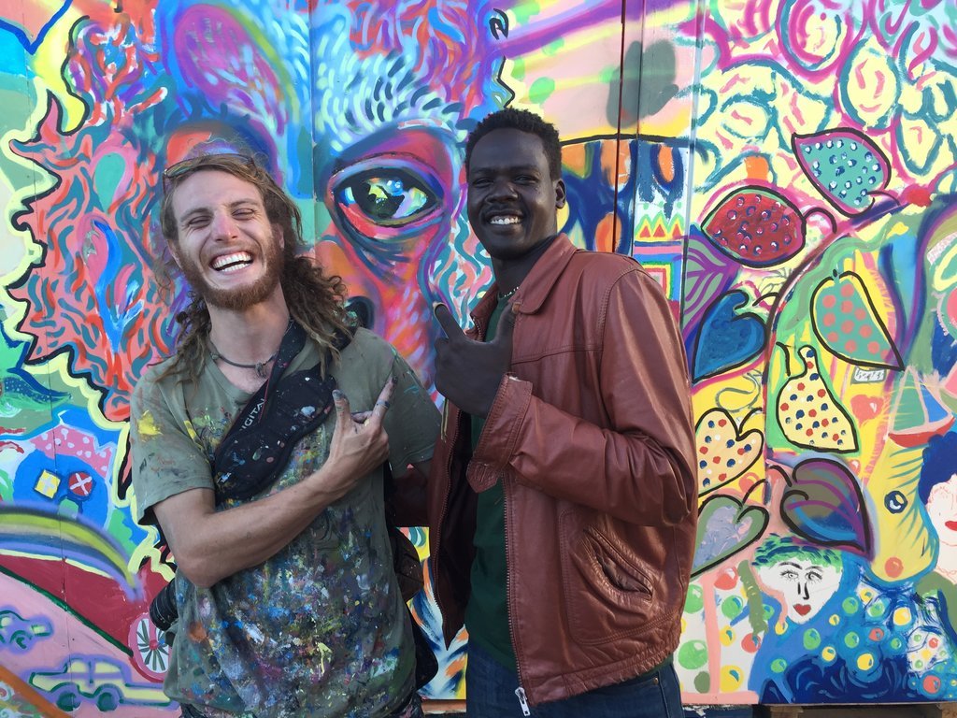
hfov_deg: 61.7
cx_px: 478
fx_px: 802
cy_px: 359
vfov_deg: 48.2
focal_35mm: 29
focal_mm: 4.15
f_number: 2.2
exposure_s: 1/100
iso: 32
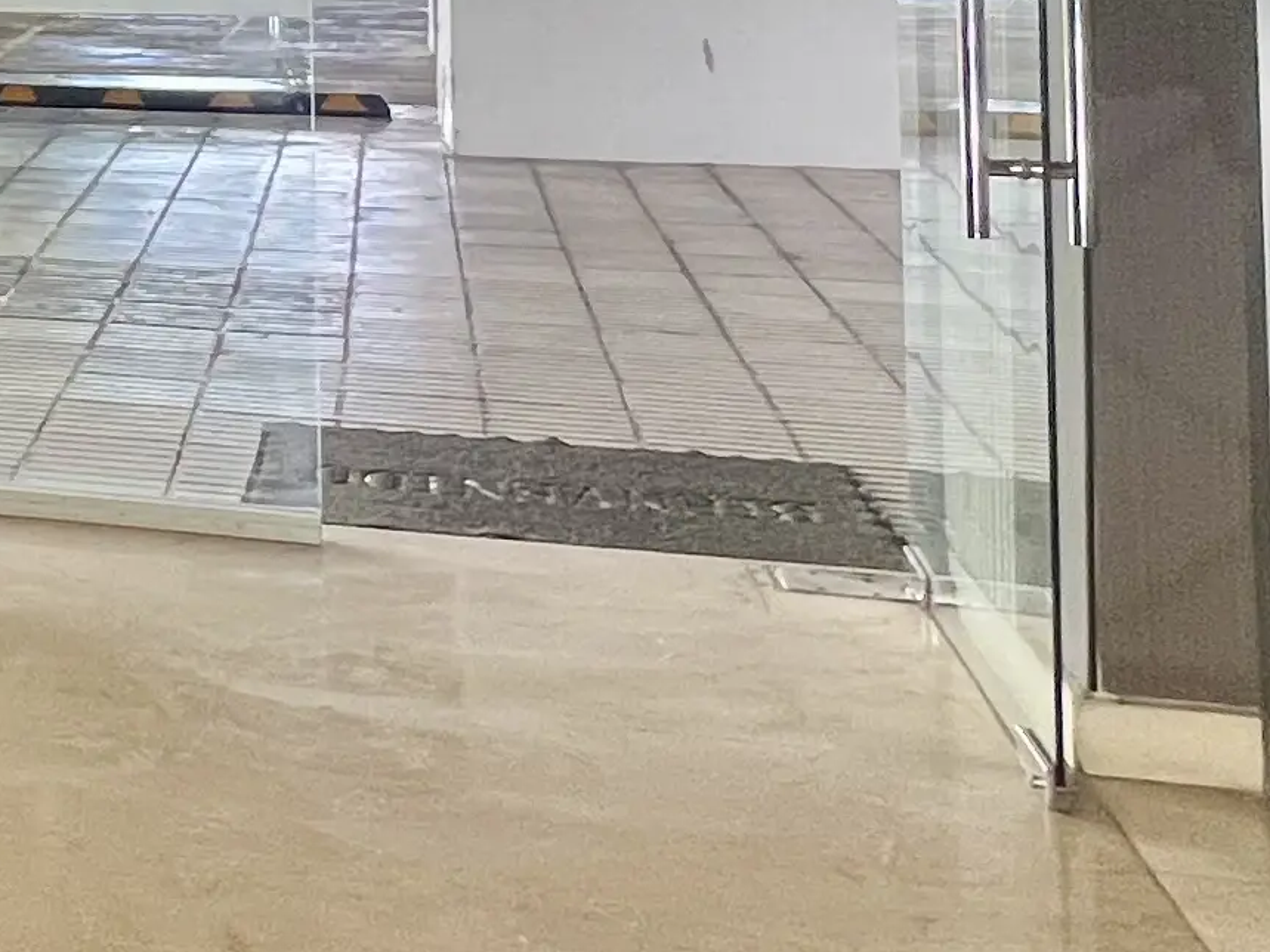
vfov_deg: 21.9
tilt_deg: +2.2
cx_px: -510
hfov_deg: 25.7
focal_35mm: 61
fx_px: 2238
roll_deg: +1.1
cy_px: -239
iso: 200
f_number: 1.8
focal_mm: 1.57
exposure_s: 1/120
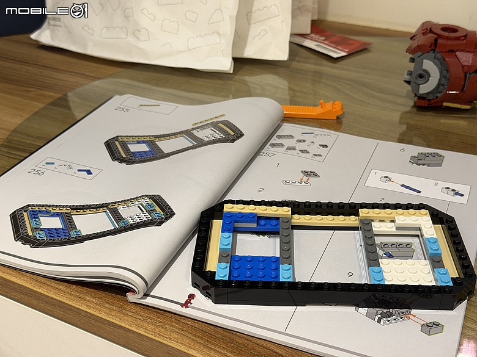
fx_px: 661
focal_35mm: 48
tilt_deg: -31.4
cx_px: 238
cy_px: 178
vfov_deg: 30.3
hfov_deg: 39.7
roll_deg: +1.4
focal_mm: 6.76
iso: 250
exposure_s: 1/60
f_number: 1.78
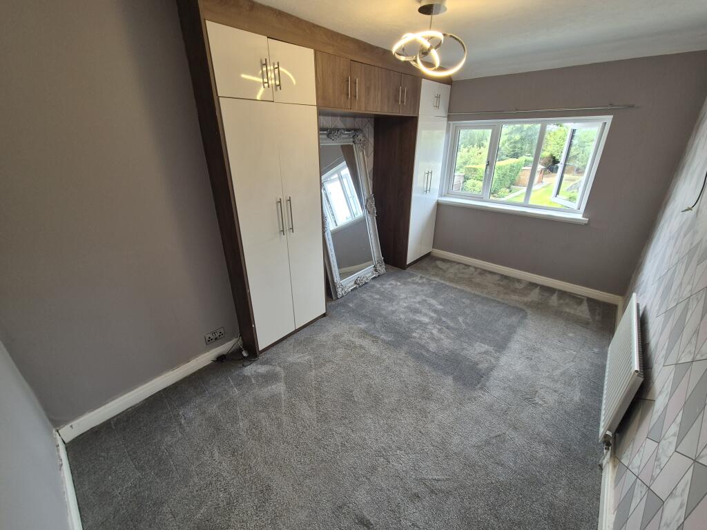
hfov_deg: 106.2
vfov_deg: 89.9
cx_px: 354
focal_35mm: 13
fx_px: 266
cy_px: 265
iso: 80
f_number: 2.2
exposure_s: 1/100
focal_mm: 2.2
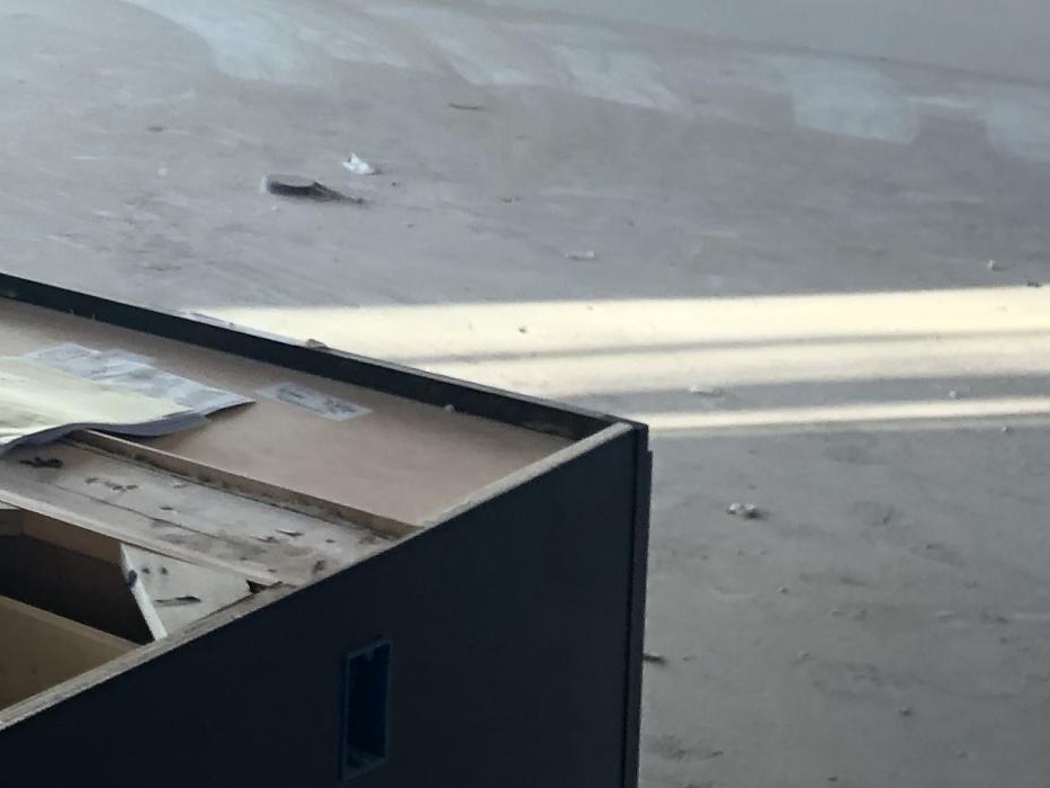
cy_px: -221
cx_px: -345
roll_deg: -0.9
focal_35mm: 90
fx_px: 2730
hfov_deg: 19.9
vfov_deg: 15.7
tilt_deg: -3.8
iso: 40
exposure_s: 1/120
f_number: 1.8
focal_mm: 4
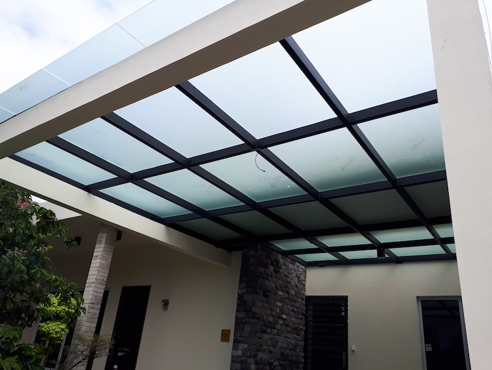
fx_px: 384
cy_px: 185
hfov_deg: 65.3
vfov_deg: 51.4
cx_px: 246
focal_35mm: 27
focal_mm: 3.6
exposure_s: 1/995
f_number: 1.9
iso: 40
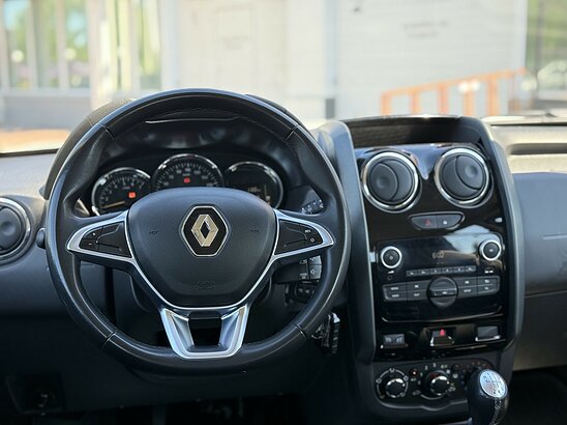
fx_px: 786
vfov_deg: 30.2
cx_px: 284
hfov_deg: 39.7
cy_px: 212
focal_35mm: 48
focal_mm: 6.76
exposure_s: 1/195
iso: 200
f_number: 1.78
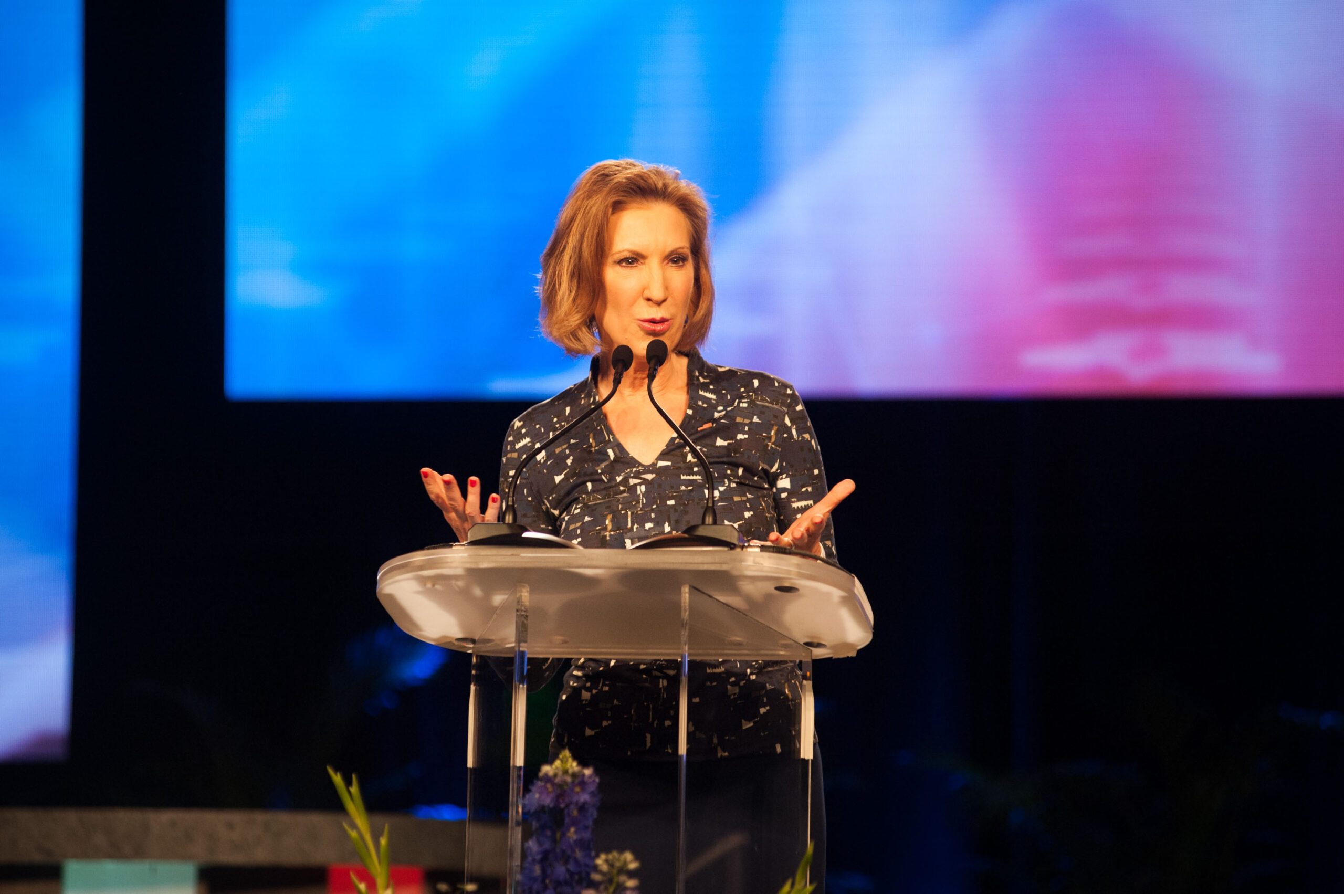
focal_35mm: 170
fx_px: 6342
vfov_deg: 8.1
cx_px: 672
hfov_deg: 12.1
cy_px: 447
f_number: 3.5
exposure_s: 1/320
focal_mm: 170
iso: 1600
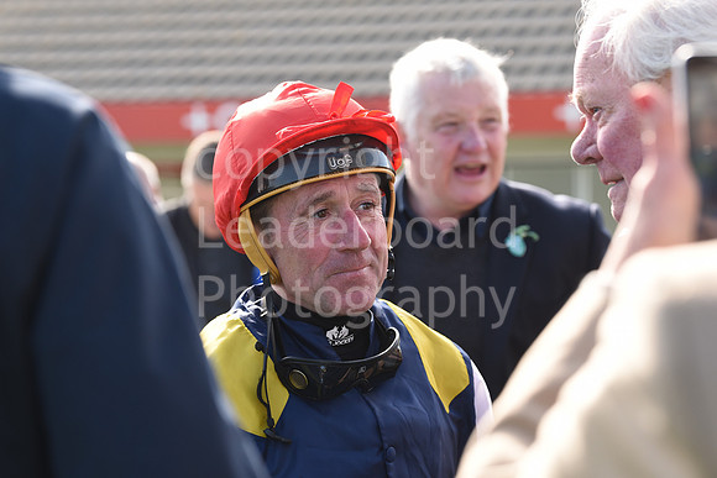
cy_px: 239
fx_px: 2390
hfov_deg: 17.1
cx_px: 358
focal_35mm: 120
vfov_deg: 11.4
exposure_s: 1/400
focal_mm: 120
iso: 400
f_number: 5.6
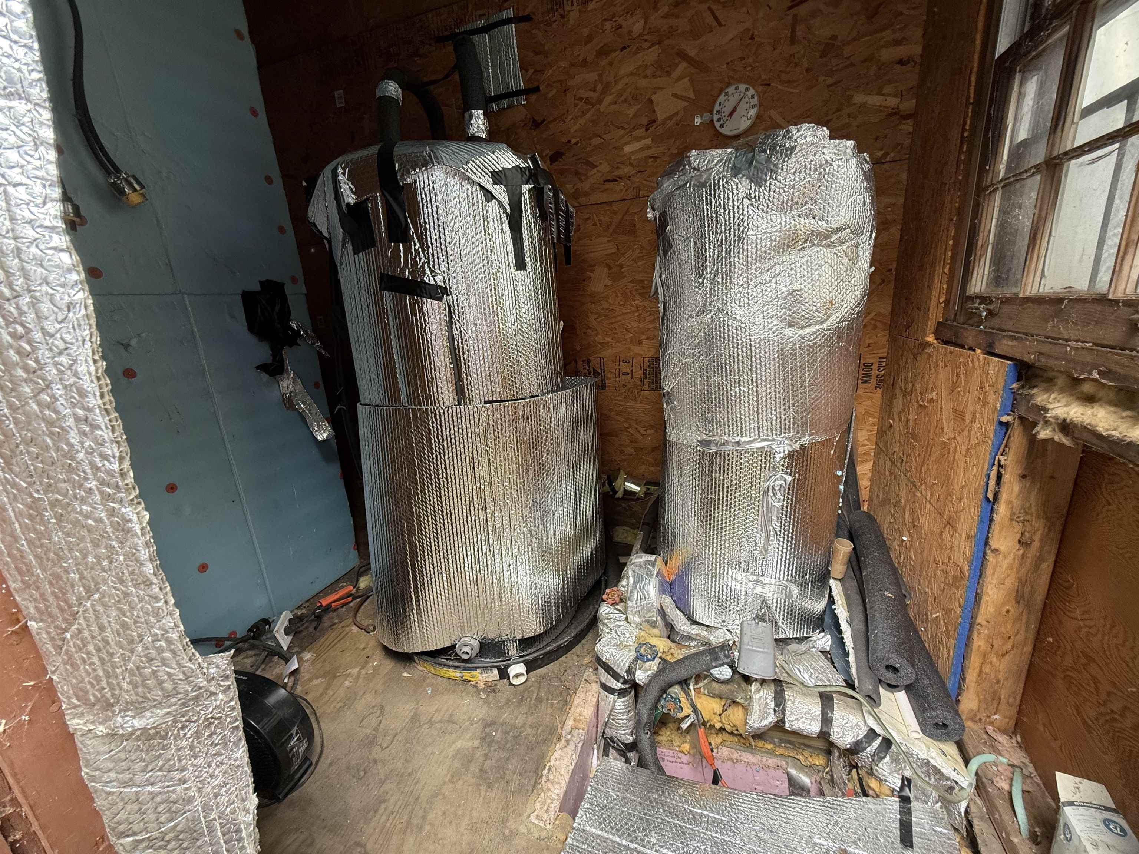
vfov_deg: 85.7
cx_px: 570
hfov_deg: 102.1
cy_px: 427
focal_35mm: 14
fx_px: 461
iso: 200
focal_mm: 2.22
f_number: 2.2
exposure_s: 1/99
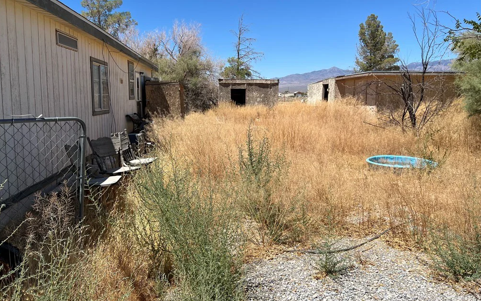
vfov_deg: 44.5
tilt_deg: -5.8
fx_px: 367
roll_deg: -0.3
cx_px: 238
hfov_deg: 66.5
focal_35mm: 28
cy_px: 138
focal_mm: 5.7
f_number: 1.5
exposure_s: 1/5076
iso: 50
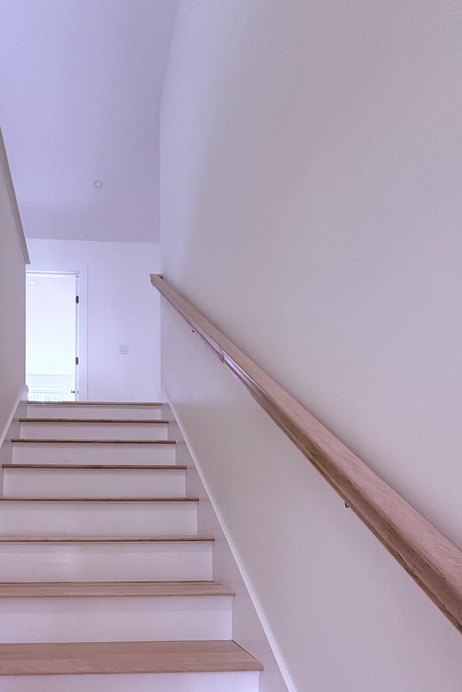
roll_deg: +0.2
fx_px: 423
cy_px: 517
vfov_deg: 73.2
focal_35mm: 22
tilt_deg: +0.8
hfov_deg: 54.3
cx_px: 109
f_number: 2.2
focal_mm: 2.22
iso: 250
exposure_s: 1/60
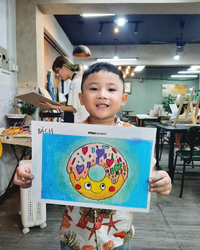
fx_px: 200
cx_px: 101
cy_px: 122
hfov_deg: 53.2
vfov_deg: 64.1
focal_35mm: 27
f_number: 2
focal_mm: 4.6
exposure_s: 1/50
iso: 100
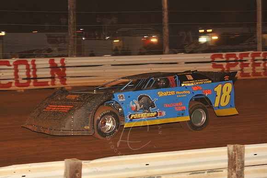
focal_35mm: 105
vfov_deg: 13.0
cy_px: 89
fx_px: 779
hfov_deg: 19.5
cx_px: 134
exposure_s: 1/320
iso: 1000
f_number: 6.3
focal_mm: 105
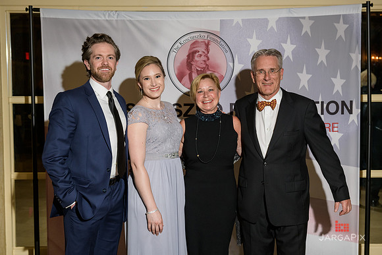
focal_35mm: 52
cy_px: 128
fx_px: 552
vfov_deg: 26.0
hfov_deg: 38.2
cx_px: 191
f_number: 5
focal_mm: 52
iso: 800
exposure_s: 1/100
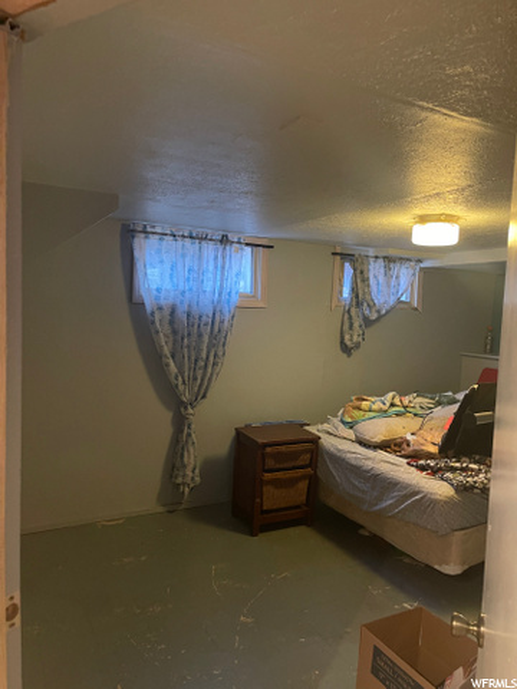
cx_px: 258
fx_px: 518
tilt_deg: -4.4
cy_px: 344
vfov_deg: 67.3
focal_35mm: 26
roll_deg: -1.9
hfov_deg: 53.1
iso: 500
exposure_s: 1/30
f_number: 1.6
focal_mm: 5.1
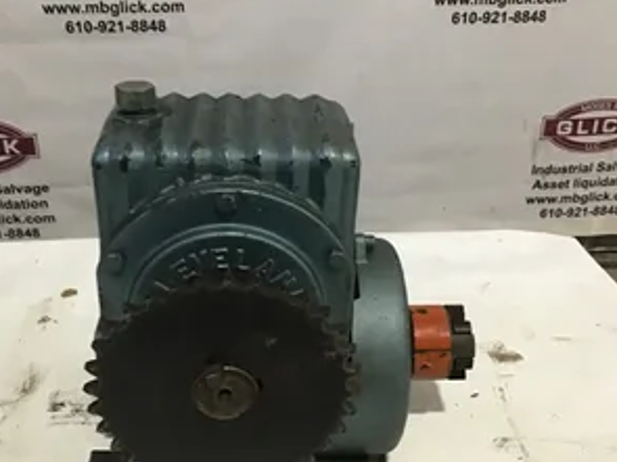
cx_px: 287
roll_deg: -0.9
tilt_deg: -25.8
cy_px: 224
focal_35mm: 42
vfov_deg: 34.3
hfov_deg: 44.8
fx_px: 748
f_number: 2.4
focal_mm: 3.3
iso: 125
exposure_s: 1/30
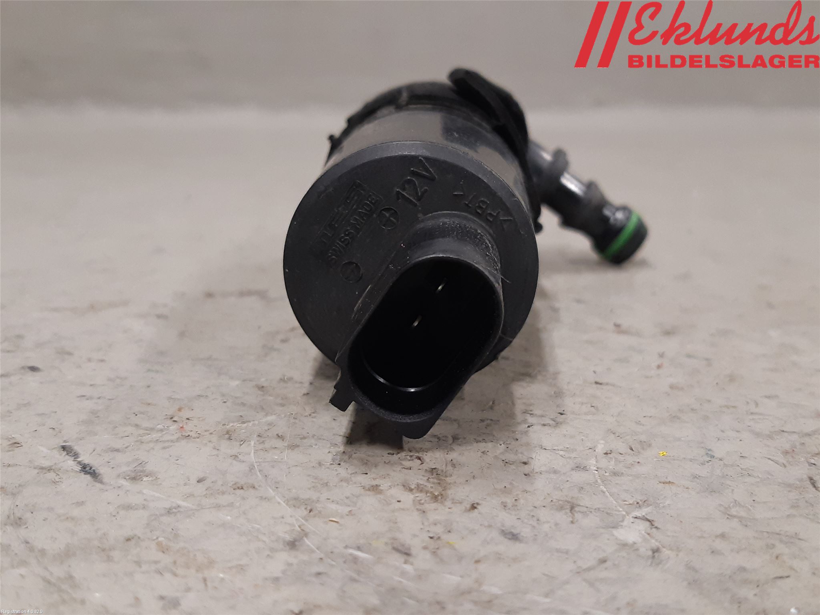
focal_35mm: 26
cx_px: 410
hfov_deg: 67.3
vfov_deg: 53.1
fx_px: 616
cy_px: 308
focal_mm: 3.93
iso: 160
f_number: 1.7
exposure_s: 1/50
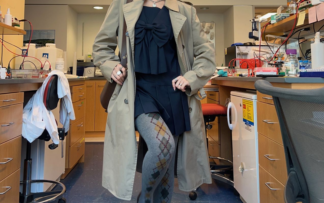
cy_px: 41
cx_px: 163
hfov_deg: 52.7
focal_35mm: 37
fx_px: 327
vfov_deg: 33.5
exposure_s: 1/121
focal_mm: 5.7
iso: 64
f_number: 1.5
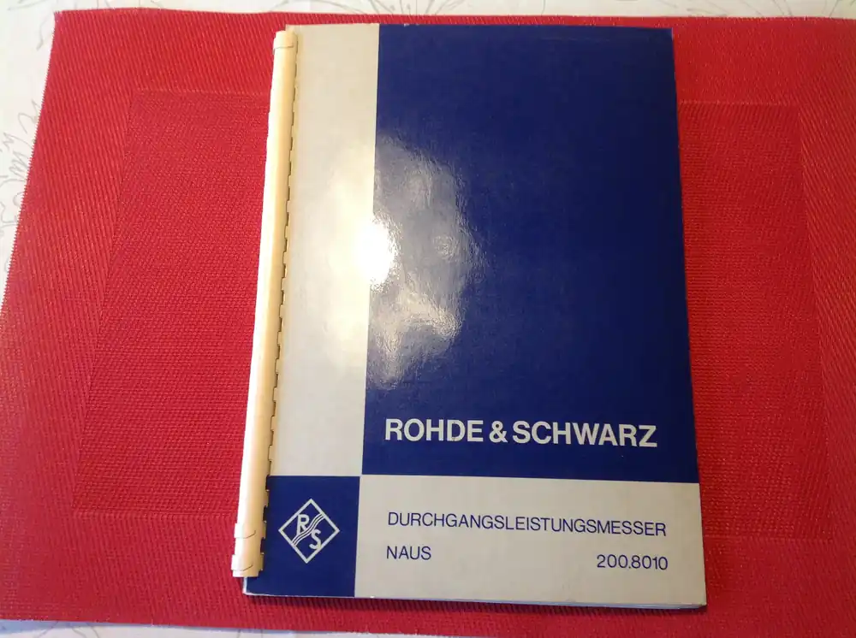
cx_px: 428
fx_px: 864
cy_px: 319
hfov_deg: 52.7
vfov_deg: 40.6
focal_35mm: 35
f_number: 2.4
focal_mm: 4.28
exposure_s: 1/15
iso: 100
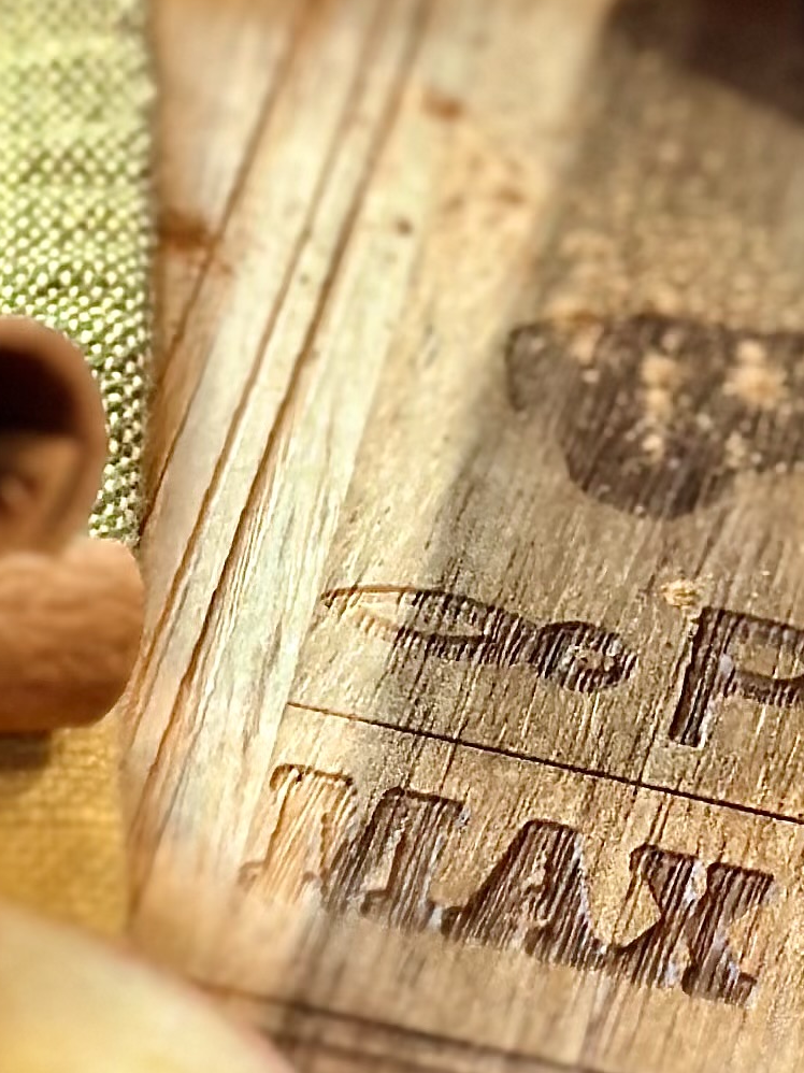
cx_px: 1369
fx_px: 6010
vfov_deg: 9.9
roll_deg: -17.0
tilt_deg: -29.3
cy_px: -526
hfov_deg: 7.5
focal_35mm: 194
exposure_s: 1/60
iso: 200
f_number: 1.78
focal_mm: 6.86
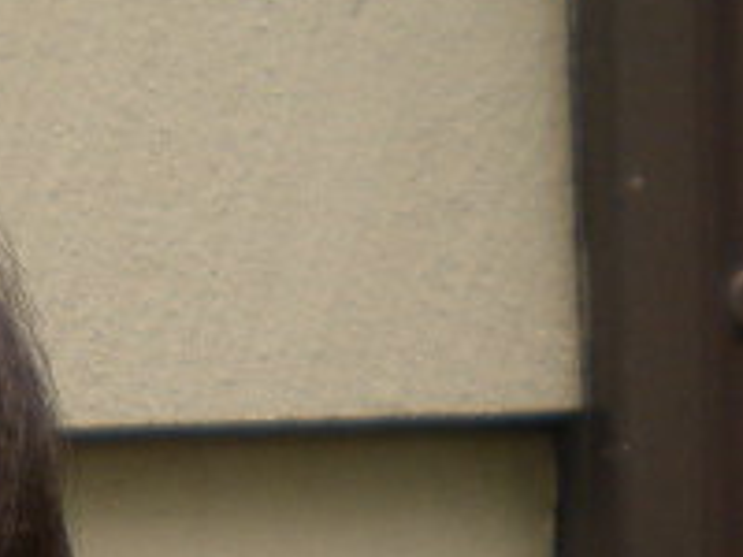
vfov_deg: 7.9
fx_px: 3842
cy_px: 1133
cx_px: -773
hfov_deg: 10.2
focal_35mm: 179
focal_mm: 6.3
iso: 80
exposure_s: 1/154
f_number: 3.1
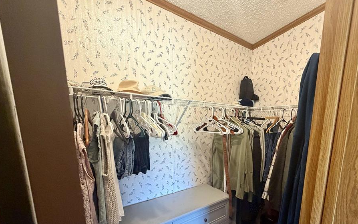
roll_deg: -0.4
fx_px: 166
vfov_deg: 66.0
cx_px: 201
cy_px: 151
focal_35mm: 17
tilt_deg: -11.2
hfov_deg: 93.9
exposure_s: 1/60
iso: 500
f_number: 2.2
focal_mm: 2.22
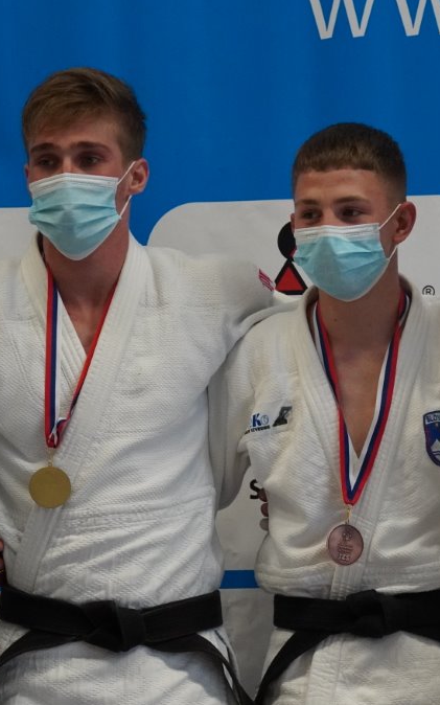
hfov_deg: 6.7
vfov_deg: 10.7
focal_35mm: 196
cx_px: 204
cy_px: 333
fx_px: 3760
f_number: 5.6
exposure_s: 1/640
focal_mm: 75
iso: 3200
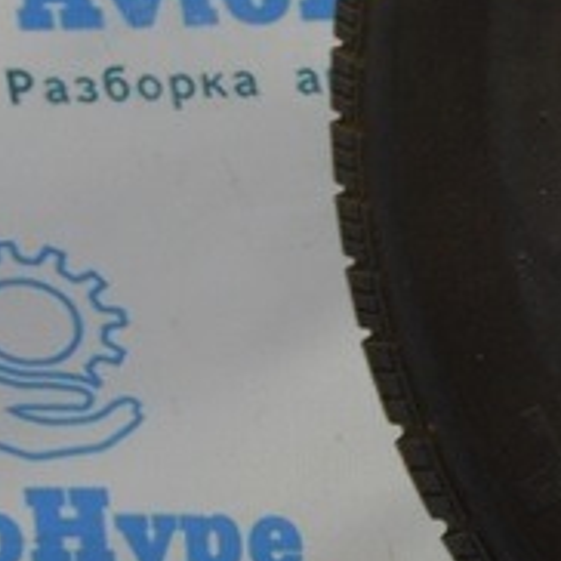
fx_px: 2365
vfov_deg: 13.4
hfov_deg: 11.7
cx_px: 1227
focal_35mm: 129
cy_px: 72
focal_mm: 18
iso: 400
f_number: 4
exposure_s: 1/60
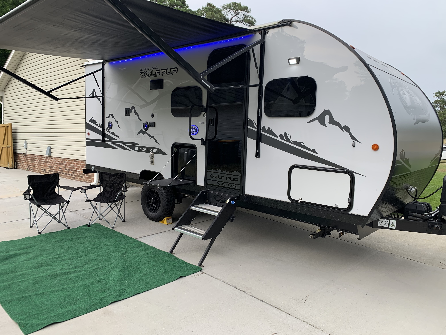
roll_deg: -3.0
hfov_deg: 67.3
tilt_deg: -4.5
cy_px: 168
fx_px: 335
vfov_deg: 53.1
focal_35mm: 26
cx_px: 223
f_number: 1.8
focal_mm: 4.25
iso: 25
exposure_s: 1/122
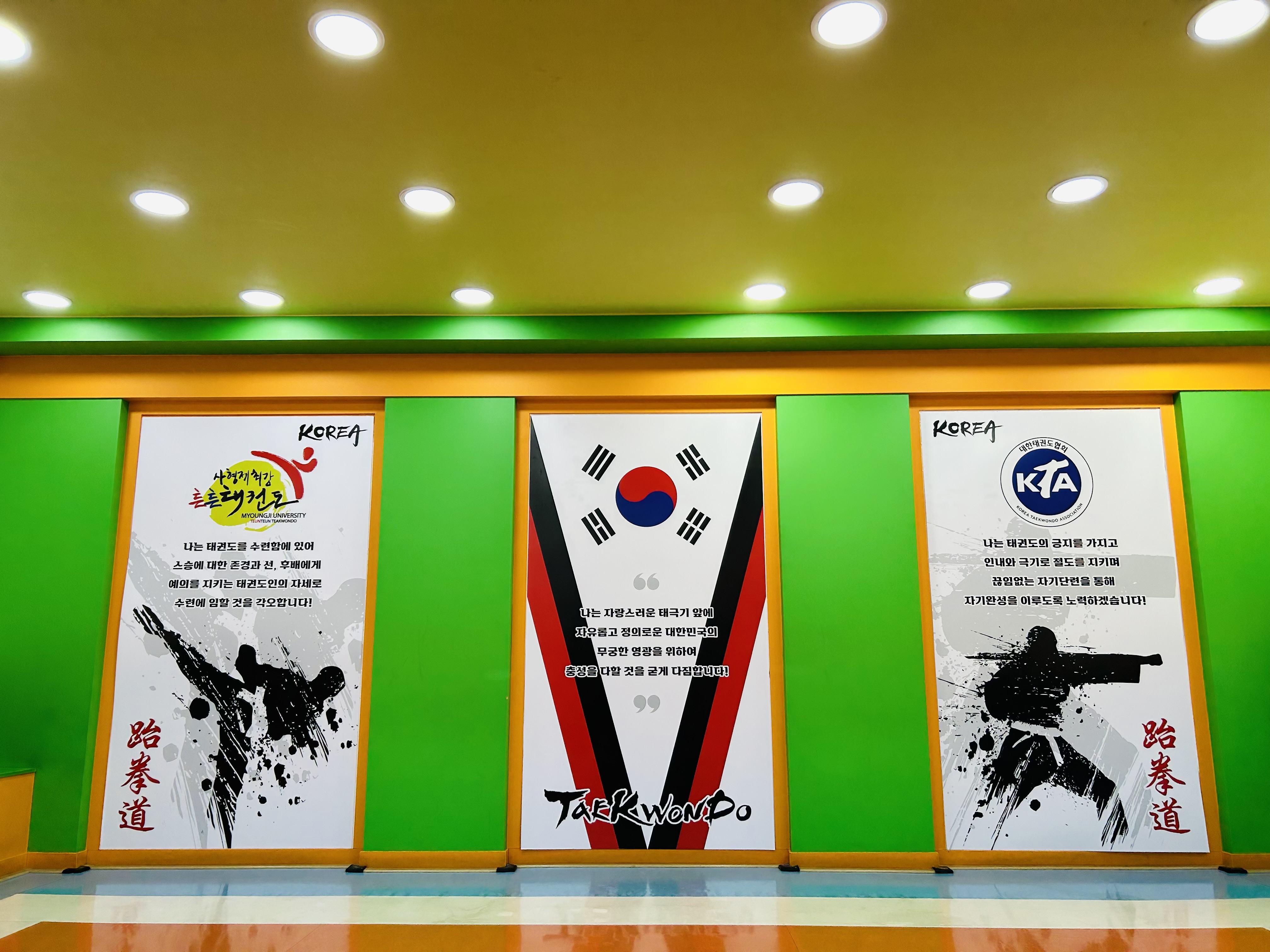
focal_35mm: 26
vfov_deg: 53.1
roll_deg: +0.8
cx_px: 635
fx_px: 954
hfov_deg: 67.3
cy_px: 476
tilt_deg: +10.8
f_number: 1.5
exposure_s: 1/120
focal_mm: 5.7
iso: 100
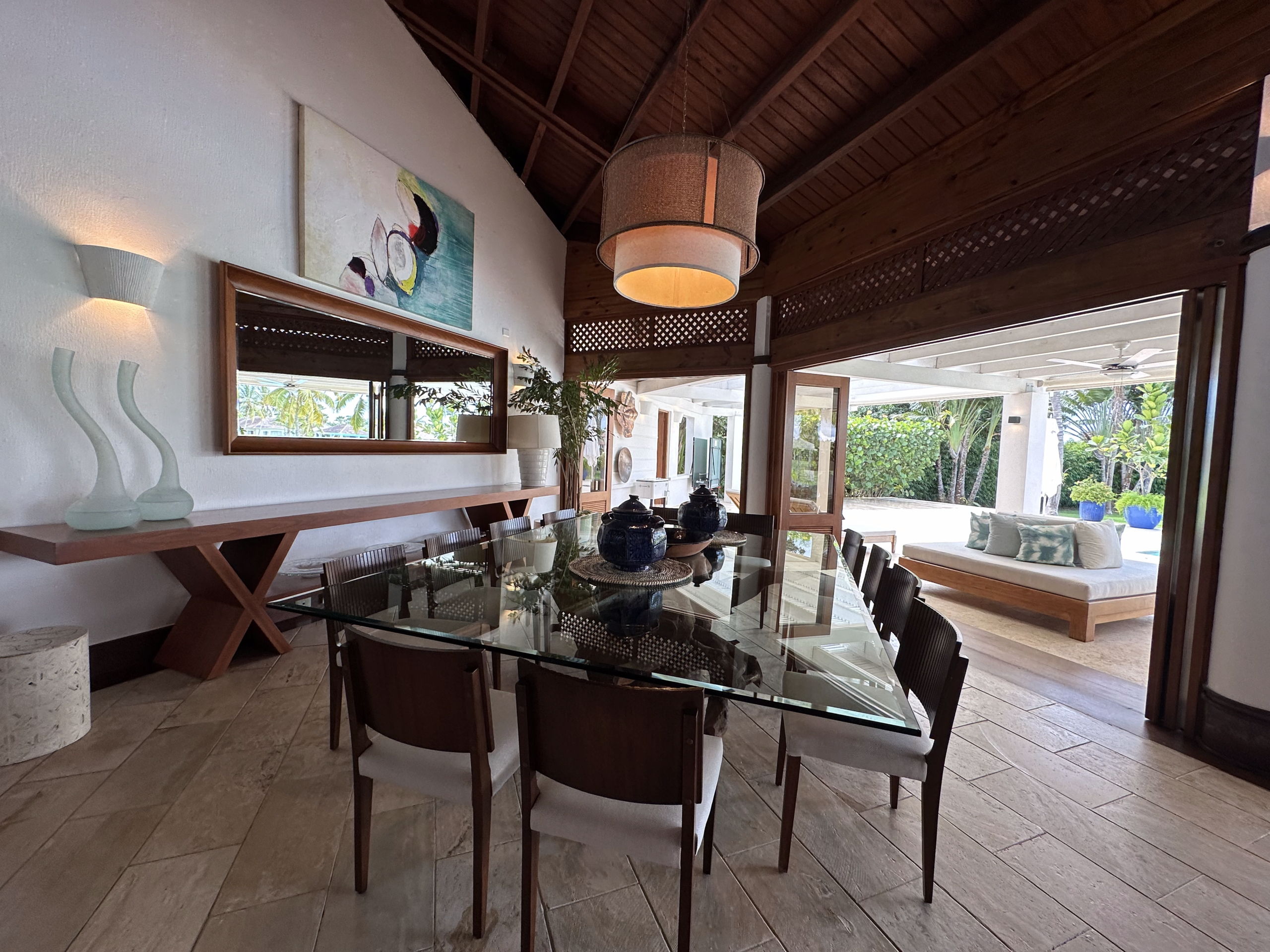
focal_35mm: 14
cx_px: 635
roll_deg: -1.9
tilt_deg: -2.5
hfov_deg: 102.1
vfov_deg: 85.7
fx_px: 514
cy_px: 476
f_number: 2.2
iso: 40
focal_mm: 2.22
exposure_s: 1/116
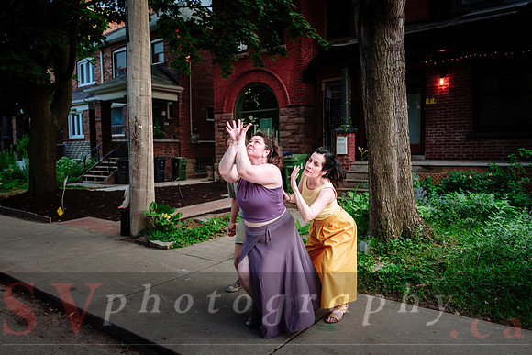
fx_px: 413
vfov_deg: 46.5
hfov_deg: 65.5
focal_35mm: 28
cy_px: 177
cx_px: 255
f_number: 1.8
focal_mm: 17
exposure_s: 1/400
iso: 500
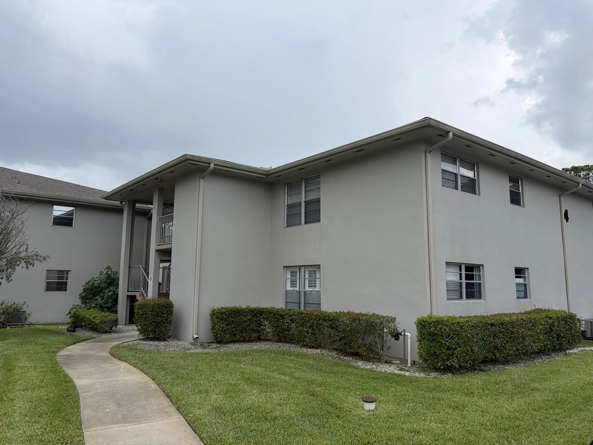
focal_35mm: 26
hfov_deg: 67.3
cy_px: 222
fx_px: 445
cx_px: 296
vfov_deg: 53.1
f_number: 1.6
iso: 50
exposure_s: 1/2865
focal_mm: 5.96
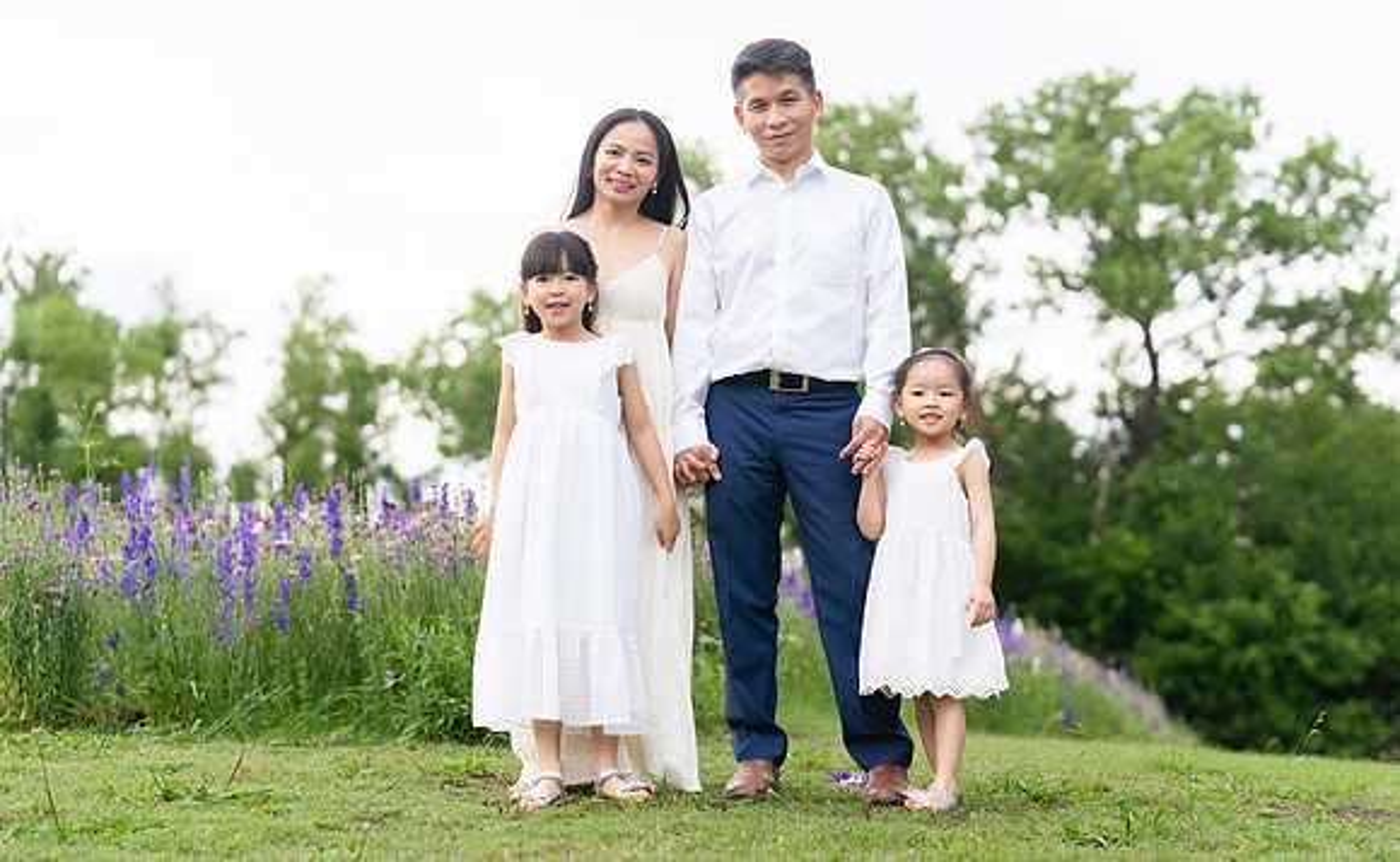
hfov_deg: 22.5
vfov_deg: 13.9
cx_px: 699
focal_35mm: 93
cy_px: 466
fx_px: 3527
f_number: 3.5
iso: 1000
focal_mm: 90
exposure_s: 1/1250
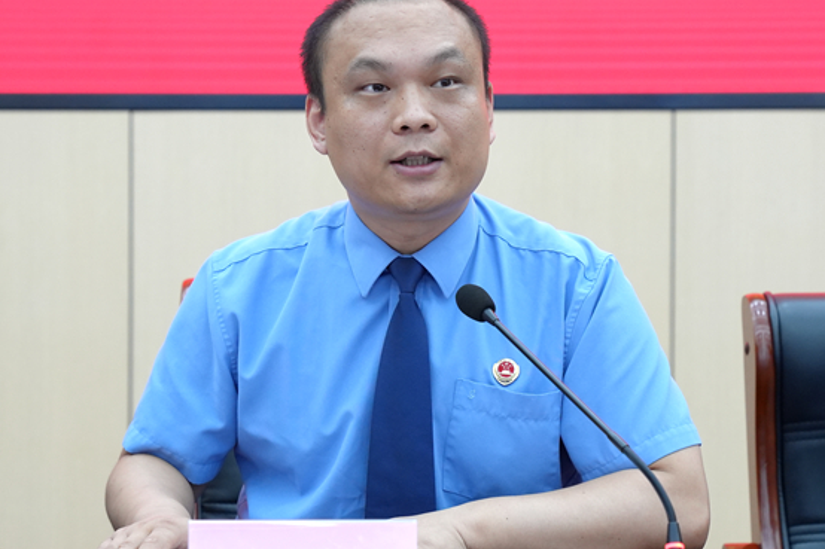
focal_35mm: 101
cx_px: 377
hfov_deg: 20.2
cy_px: 246
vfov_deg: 13.5
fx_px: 2314
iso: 1600
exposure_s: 1/160
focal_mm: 70
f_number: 4
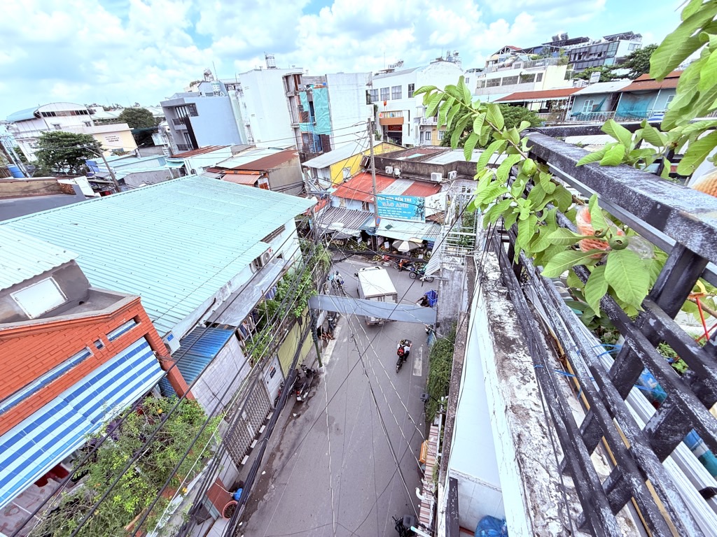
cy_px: 268
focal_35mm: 14
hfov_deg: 102.1
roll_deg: +4.8
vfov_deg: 85.7
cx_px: 358
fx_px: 290
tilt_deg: -33.4
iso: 50
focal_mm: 2.22
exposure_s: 1/585
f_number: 2.2
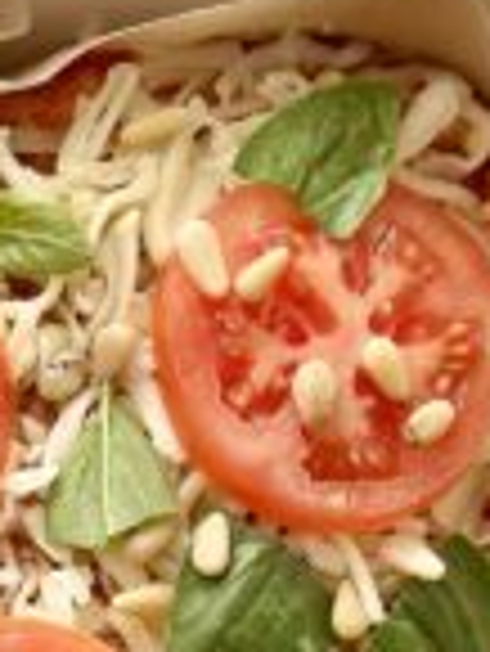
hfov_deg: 9.0
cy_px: 841
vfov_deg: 11.7
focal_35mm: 165
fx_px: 3110
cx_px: 16
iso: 80
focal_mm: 6.86
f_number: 1.78
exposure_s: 1/919
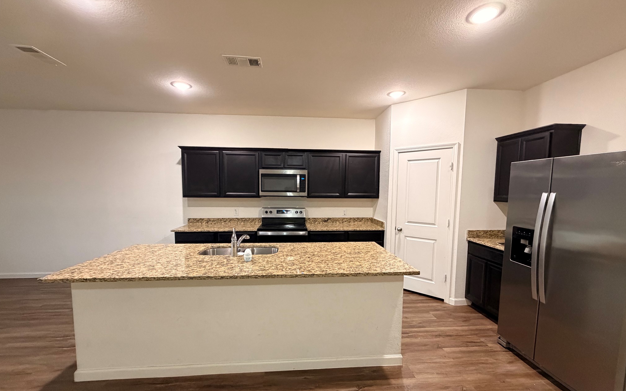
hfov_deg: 101.5
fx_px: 256
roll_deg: +0.4
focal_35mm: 15
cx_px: 312
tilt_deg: -4.9
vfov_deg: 74.7
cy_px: 210
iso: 640
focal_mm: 2.22
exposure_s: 1/60
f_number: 2.2
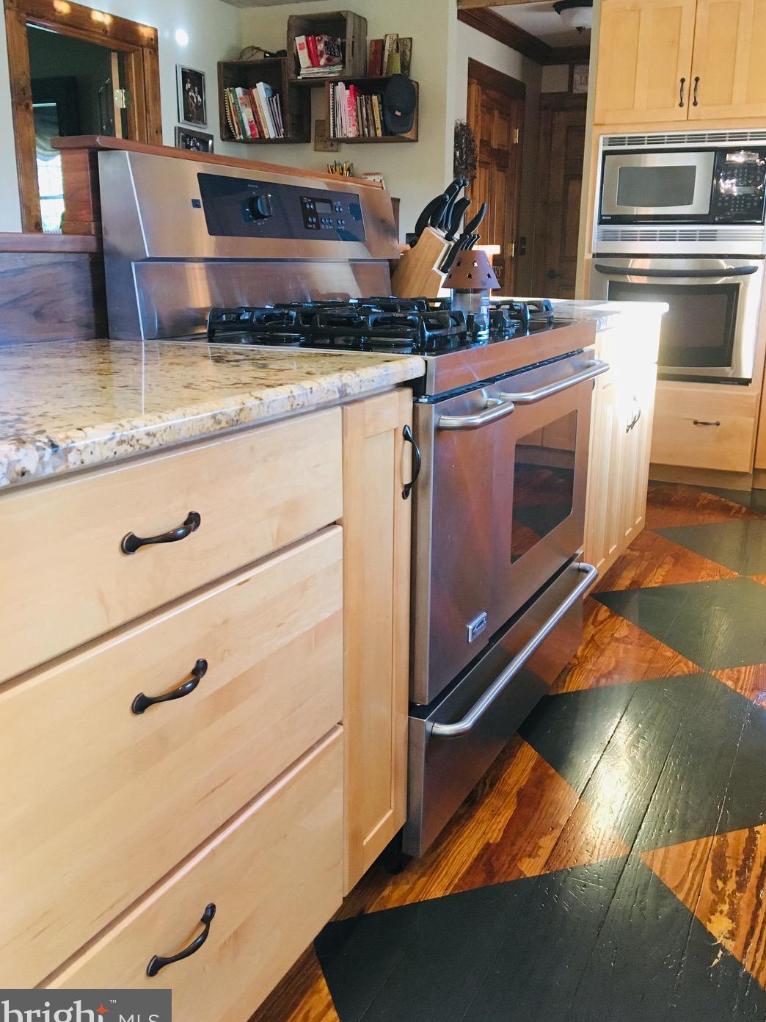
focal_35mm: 32
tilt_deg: -14.0
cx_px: 411
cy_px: 485
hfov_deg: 44.1
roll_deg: -0.2
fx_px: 944
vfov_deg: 56.8
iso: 160
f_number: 2.2
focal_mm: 4.15
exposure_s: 1/30
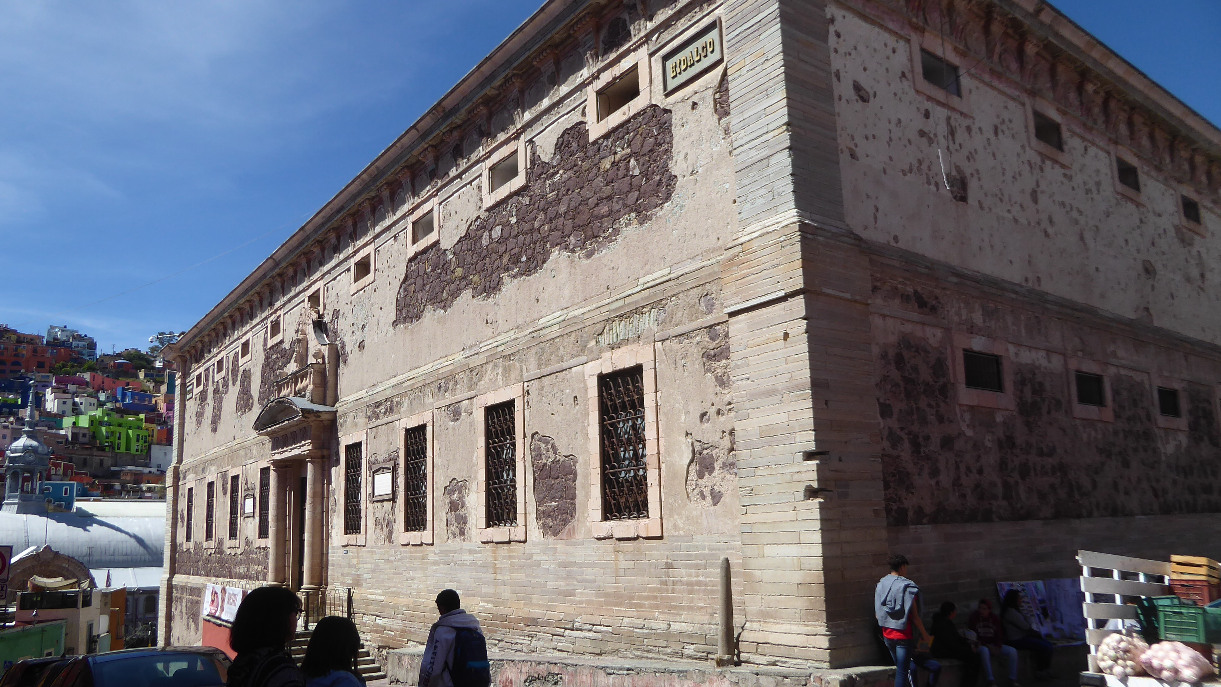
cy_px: 391
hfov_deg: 67.9
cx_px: 599
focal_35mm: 28
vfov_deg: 41.4
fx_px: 907
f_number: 3.3
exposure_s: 1/1000
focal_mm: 4.3
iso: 80
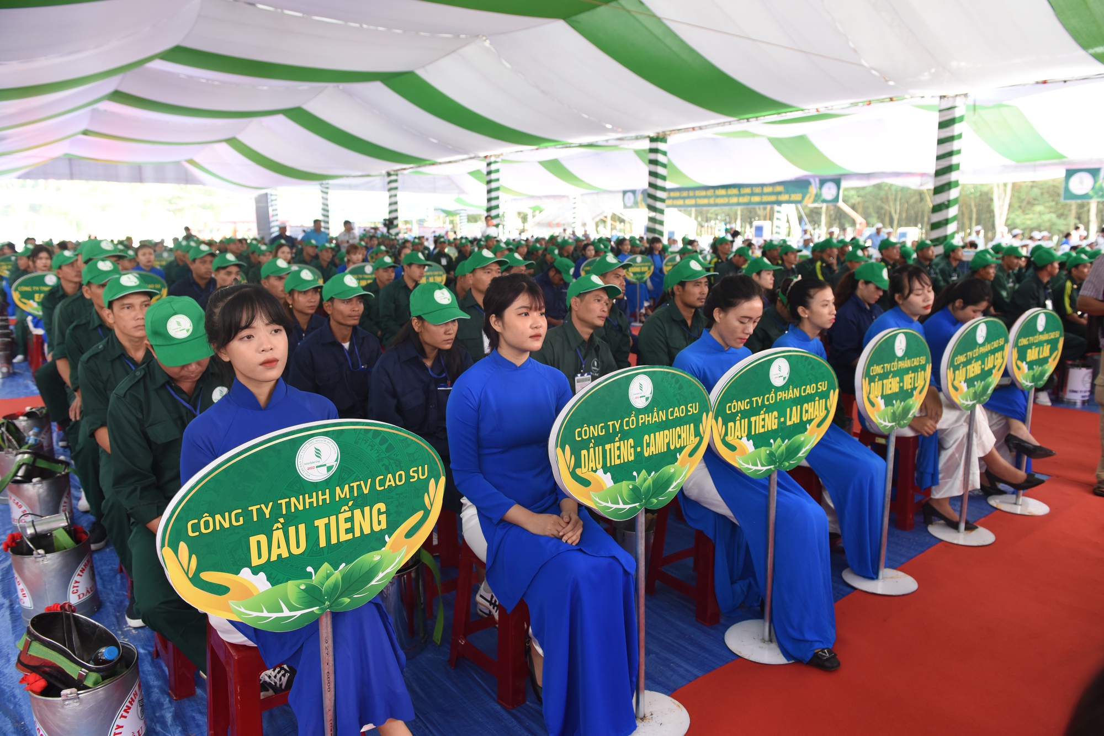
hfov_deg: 73.7
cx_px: 552
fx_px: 736
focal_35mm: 24
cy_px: 368
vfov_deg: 53.1
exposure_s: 1/125
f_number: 4.5
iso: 800
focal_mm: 24
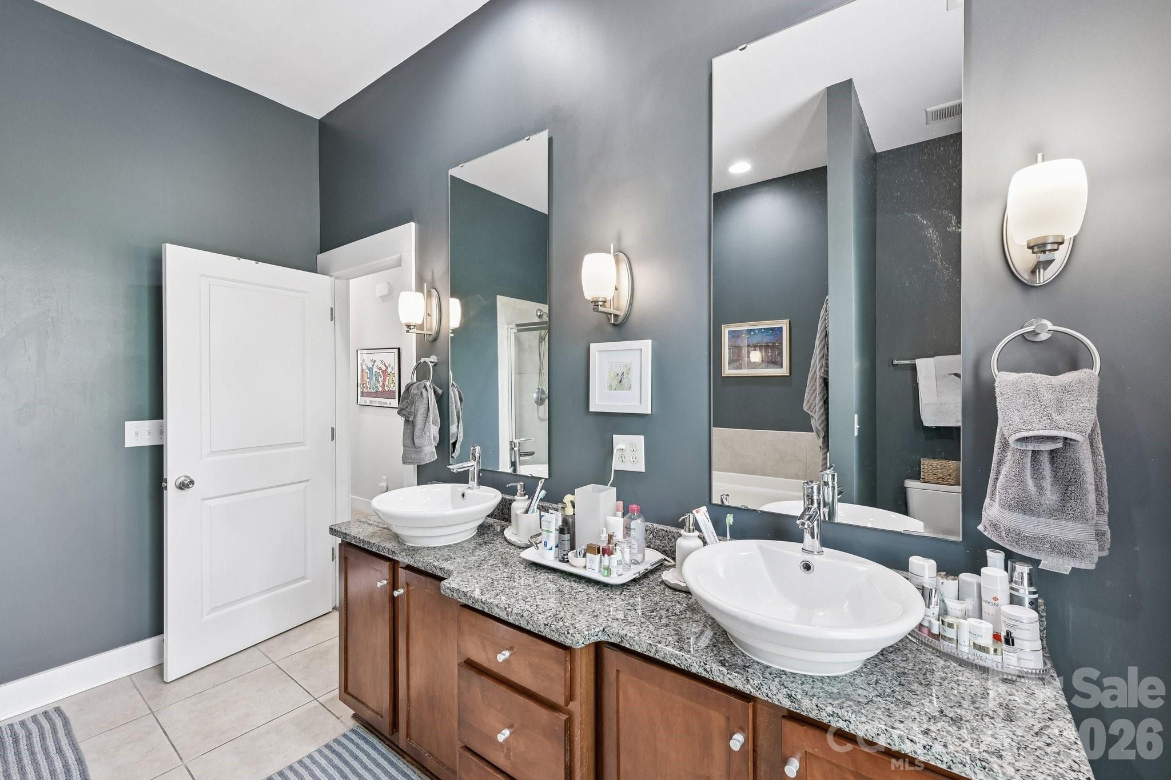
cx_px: 586
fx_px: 488
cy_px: 390
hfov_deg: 100.4
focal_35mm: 15
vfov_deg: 77.3
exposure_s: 1/13
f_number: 8
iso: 400
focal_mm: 15
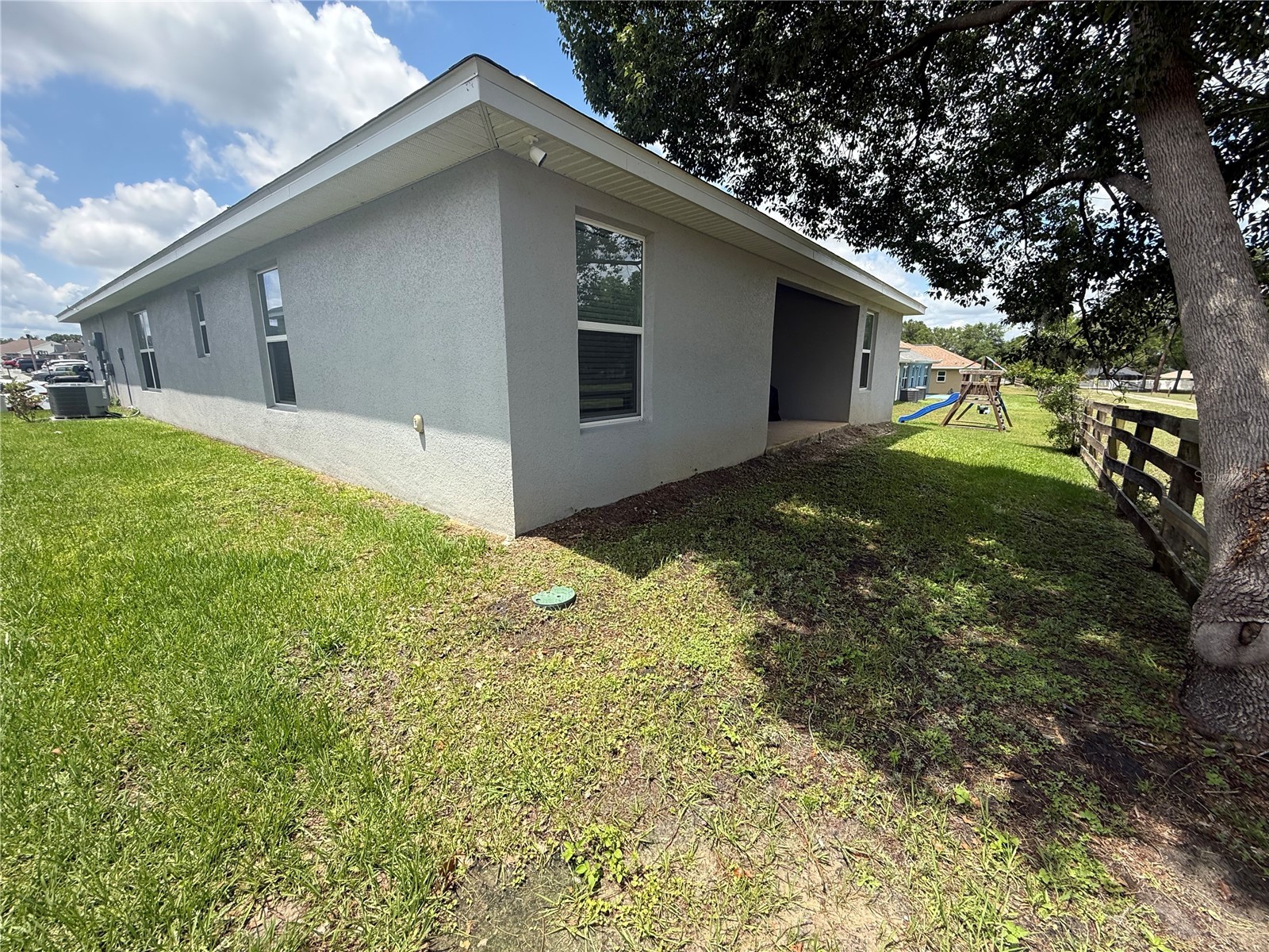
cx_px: 634
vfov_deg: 85.7
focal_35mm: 14
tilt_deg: -11.8
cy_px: 476
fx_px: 513
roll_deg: -0.4
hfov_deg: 102.1
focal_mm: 2.22
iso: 50
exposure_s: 1/914
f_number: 2.2
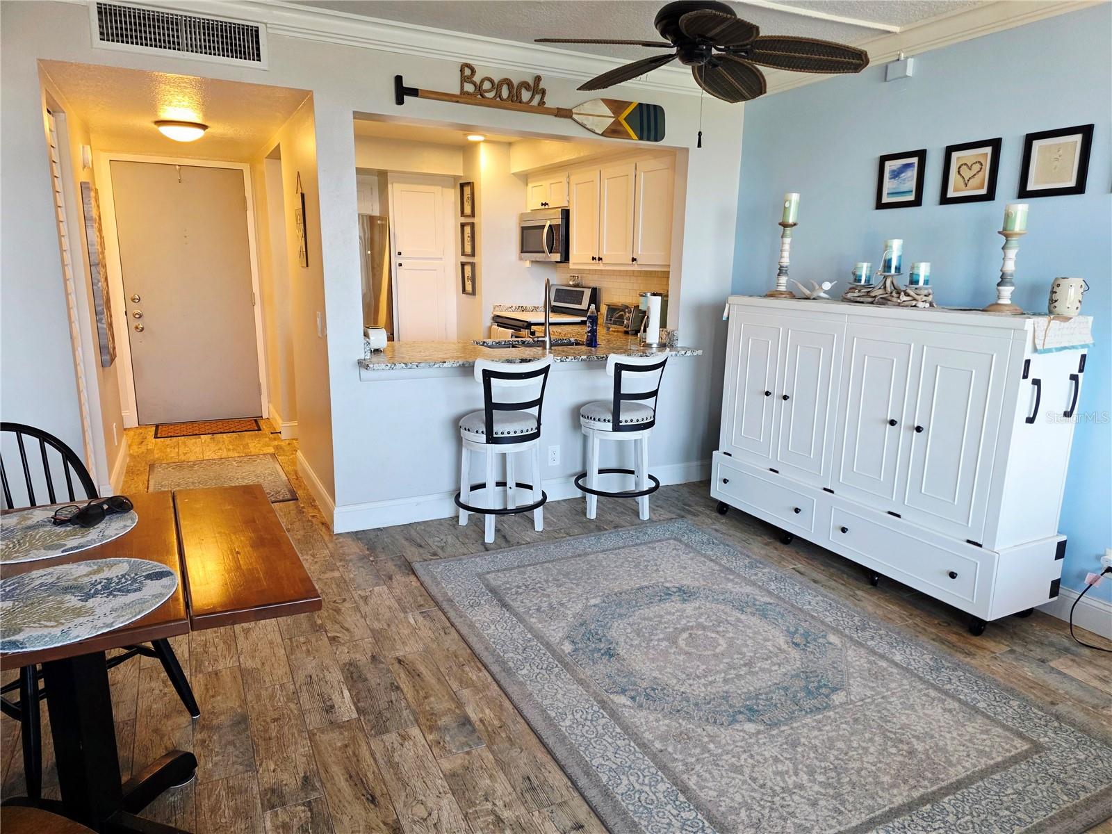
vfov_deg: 58.9
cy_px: 417
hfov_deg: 73.9
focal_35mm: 23
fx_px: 739
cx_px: 556
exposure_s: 1/120
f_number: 1.7
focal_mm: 6.3
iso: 160
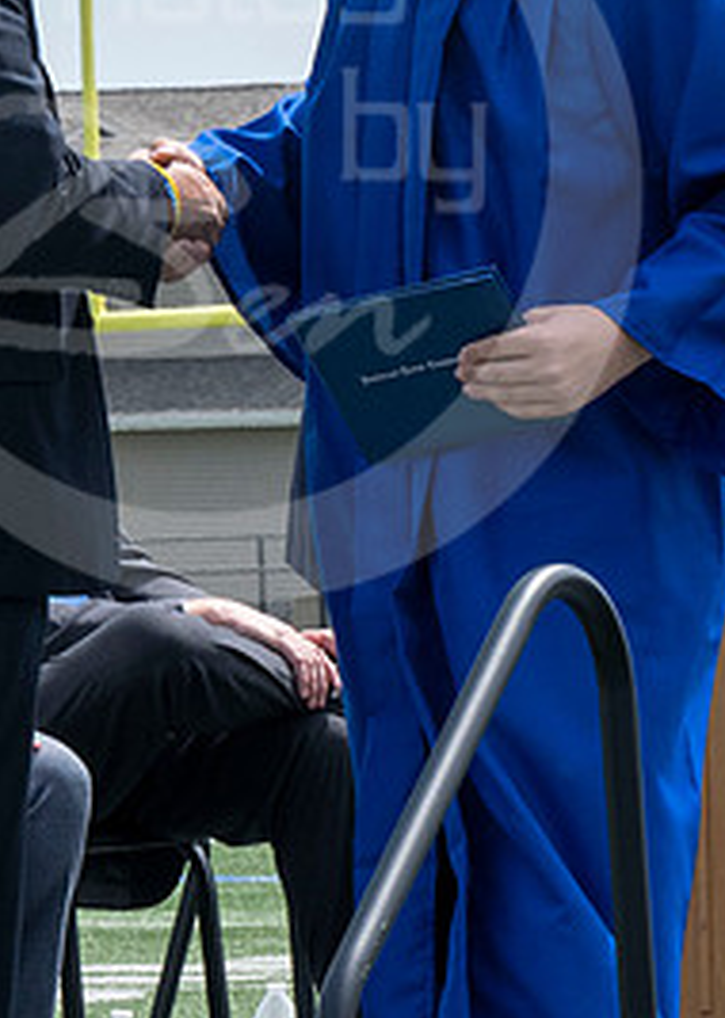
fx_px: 10606
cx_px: -185
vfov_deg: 5.5
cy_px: 91
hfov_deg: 3.9
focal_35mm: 367
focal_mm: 70
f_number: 13
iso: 200
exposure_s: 1/250
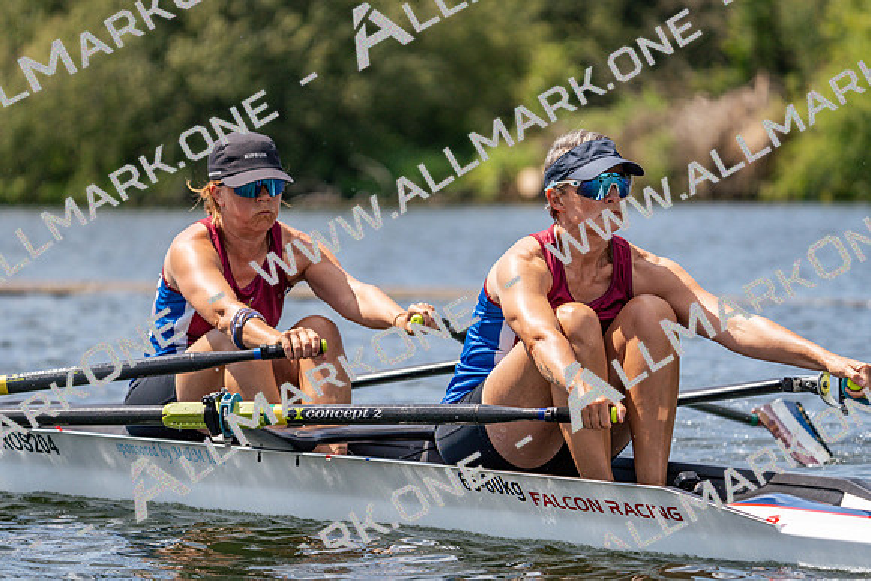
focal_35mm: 259
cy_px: 290
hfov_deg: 7.9
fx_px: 6268
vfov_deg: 5.3
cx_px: 436
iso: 320
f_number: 5.6
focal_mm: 259
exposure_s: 1/2000
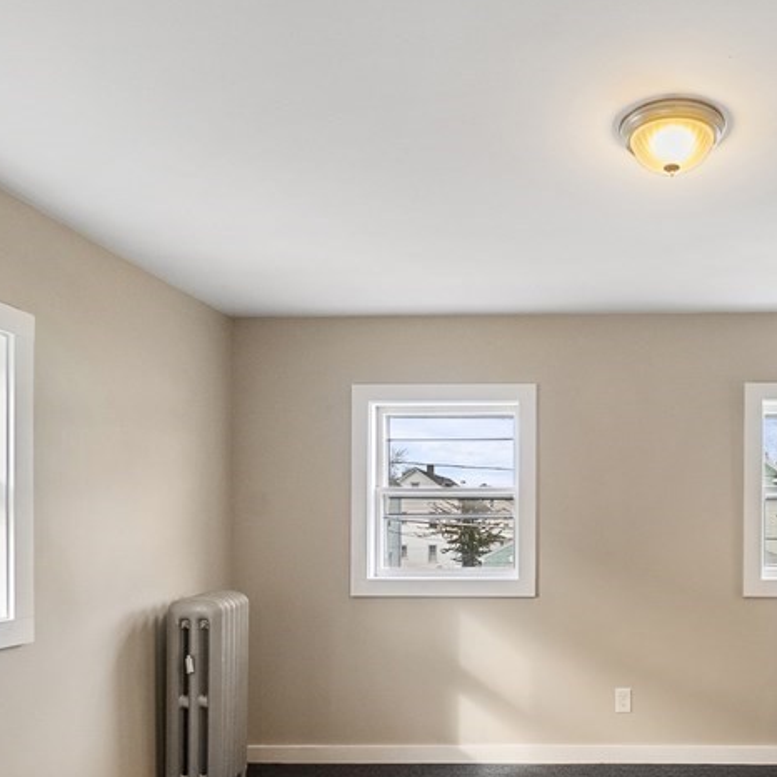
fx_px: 711
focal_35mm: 28
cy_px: 535
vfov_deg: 55.7
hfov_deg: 53.5
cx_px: 622
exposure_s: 1/250
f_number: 9
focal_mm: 10
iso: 1250
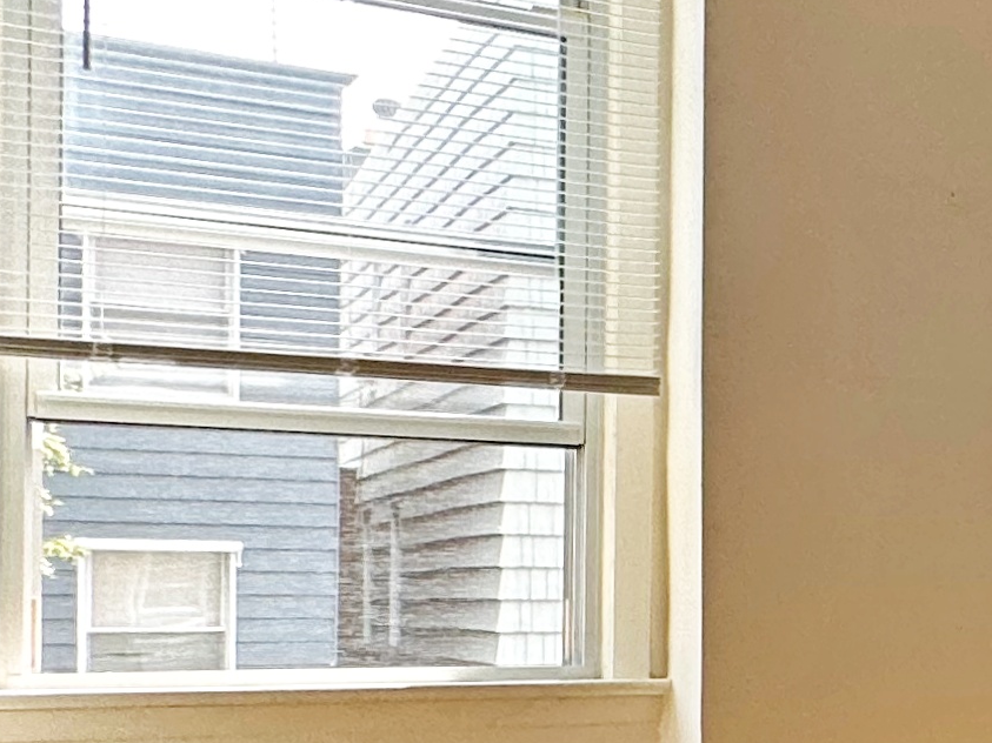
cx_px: 2065
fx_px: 1920
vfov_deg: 21.6
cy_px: 595
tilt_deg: -0.5
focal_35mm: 67
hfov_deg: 17.9
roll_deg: -0.7
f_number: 2.2
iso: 40
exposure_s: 1/99
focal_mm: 2.22
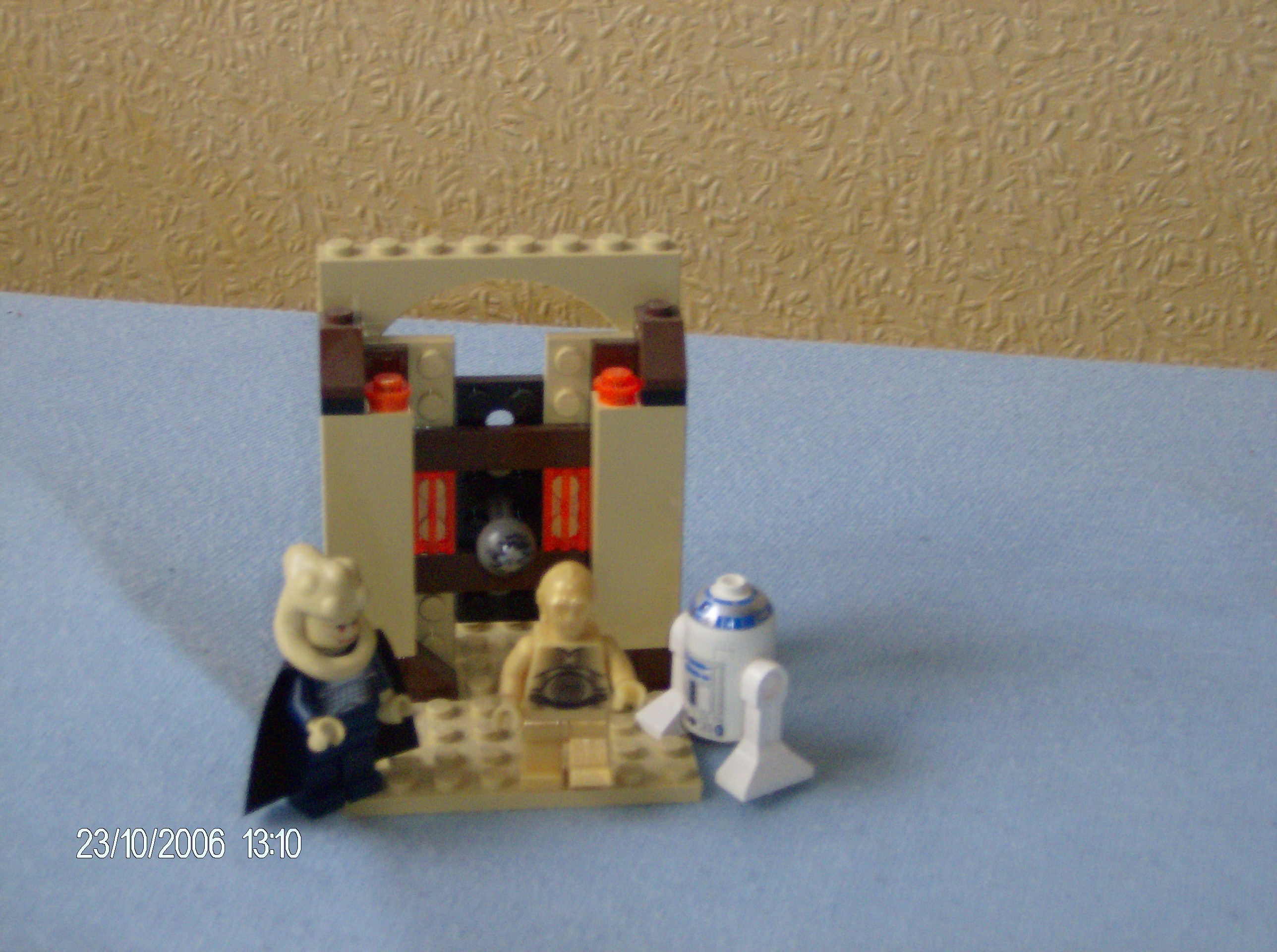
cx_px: 638
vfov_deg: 20.9
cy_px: 476
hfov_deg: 27.8
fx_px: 2577
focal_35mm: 70
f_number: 3.7
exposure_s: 1/91.3
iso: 200
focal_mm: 11.6
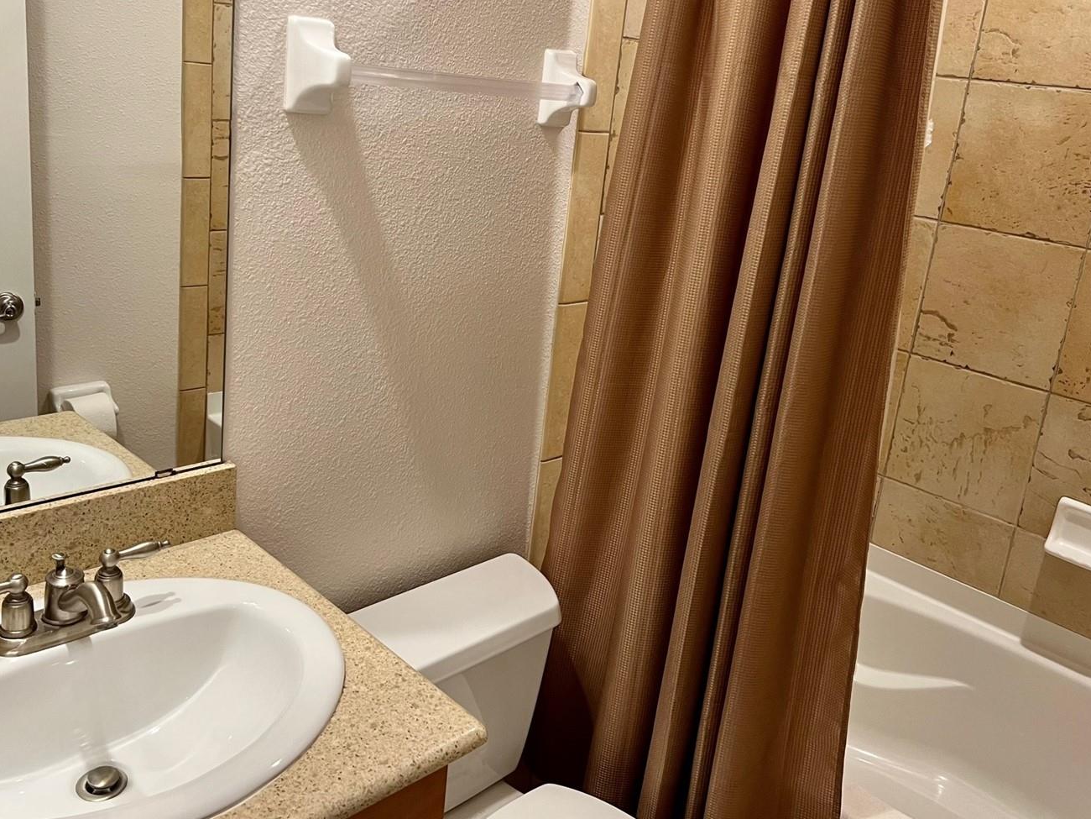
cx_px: 549
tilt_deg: -15.7
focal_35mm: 32
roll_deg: -6.2
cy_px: 328
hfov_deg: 56.8
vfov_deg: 43.9
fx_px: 1009
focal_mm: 5.7
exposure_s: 1/60
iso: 160
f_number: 1.5
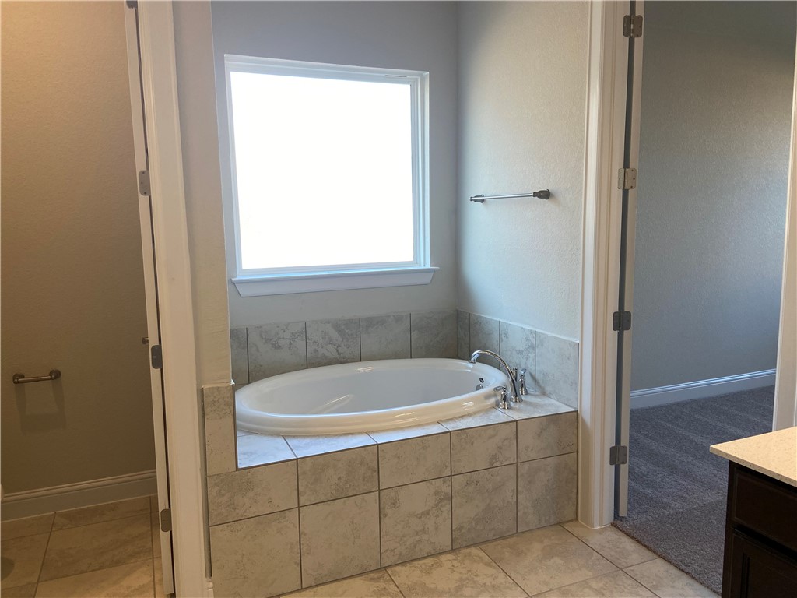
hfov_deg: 67.3
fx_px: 599
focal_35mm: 26
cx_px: 398
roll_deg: +1.2
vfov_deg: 53.1
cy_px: 299
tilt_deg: -7.4
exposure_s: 1/120
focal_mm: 4.25
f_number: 1.8
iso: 64
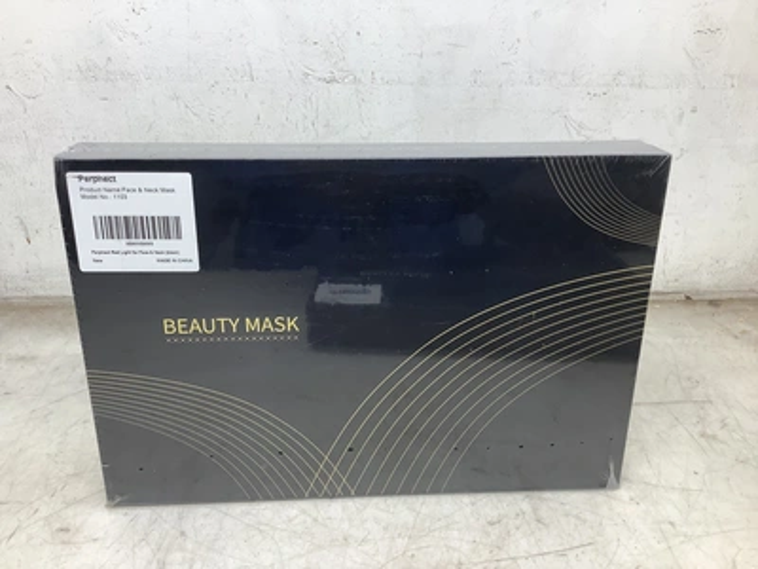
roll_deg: -1.0
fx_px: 679
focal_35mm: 31
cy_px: 284
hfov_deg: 58.4
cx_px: 379
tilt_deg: -22.6
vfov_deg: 45.4
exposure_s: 1/60
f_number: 2.4
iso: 50
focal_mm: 3.3
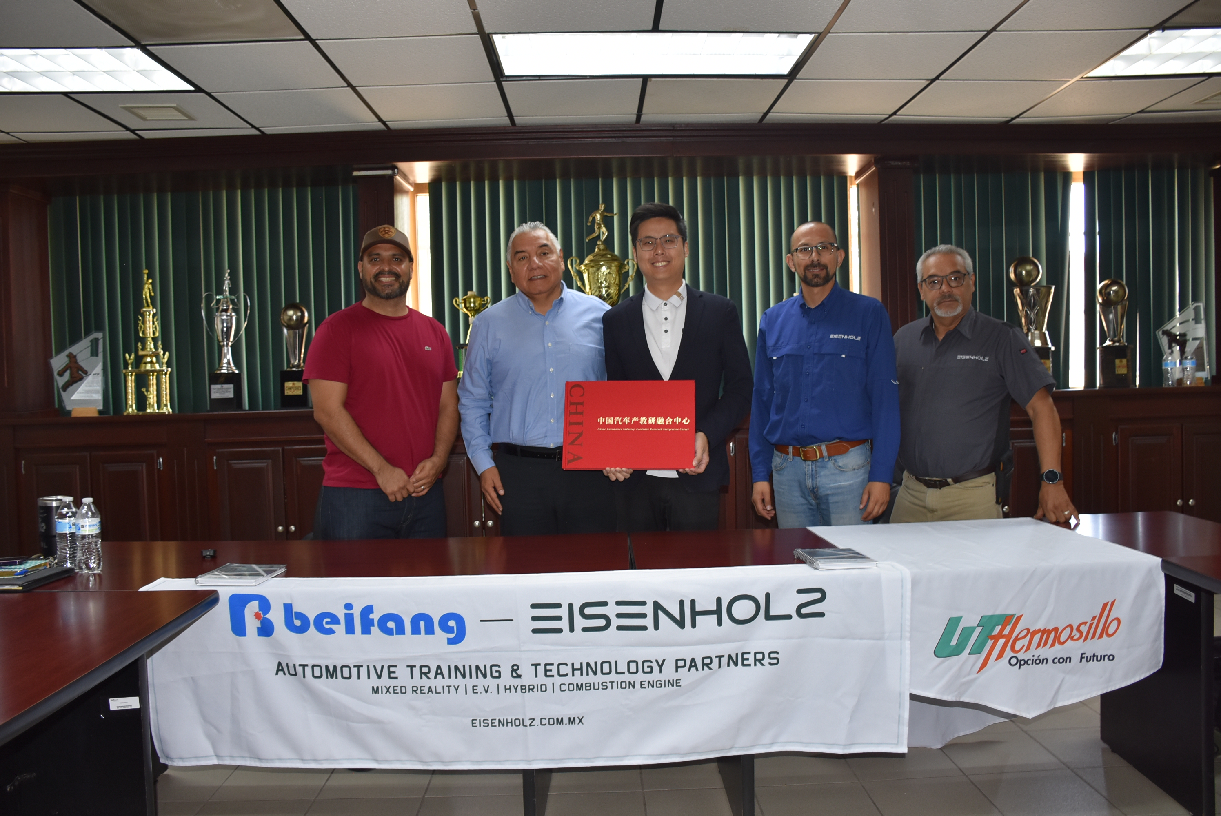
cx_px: 610
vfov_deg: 43.7
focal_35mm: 30
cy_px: 408
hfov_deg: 61.9
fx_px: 1018
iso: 500
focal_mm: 20
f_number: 3.5
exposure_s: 1/60
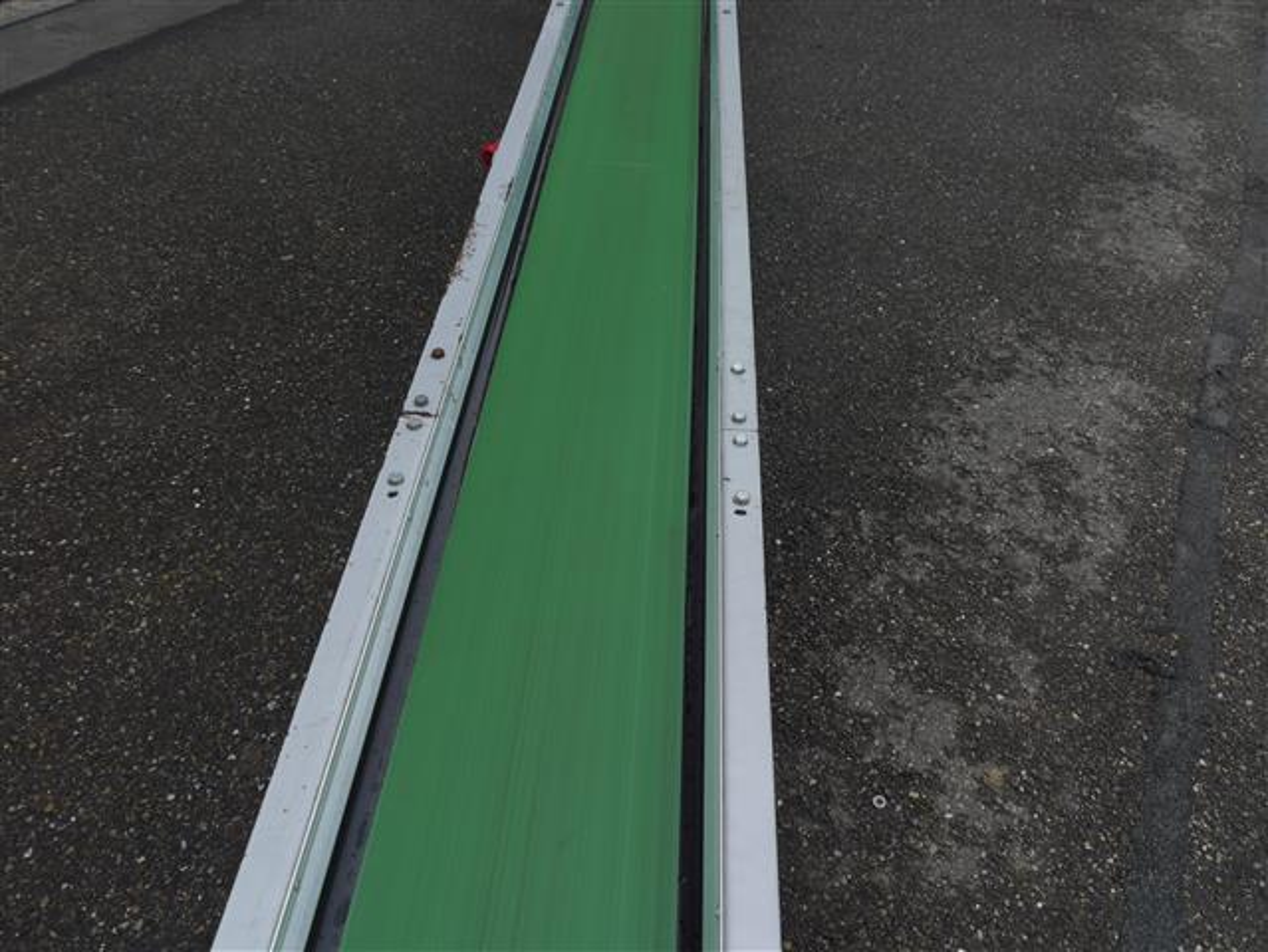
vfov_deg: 46.8
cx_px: 634
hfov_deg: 59.9
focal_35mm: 30
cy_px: 476
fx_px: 1100
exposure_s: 1/250
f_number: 5.6
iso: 160
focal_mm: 15
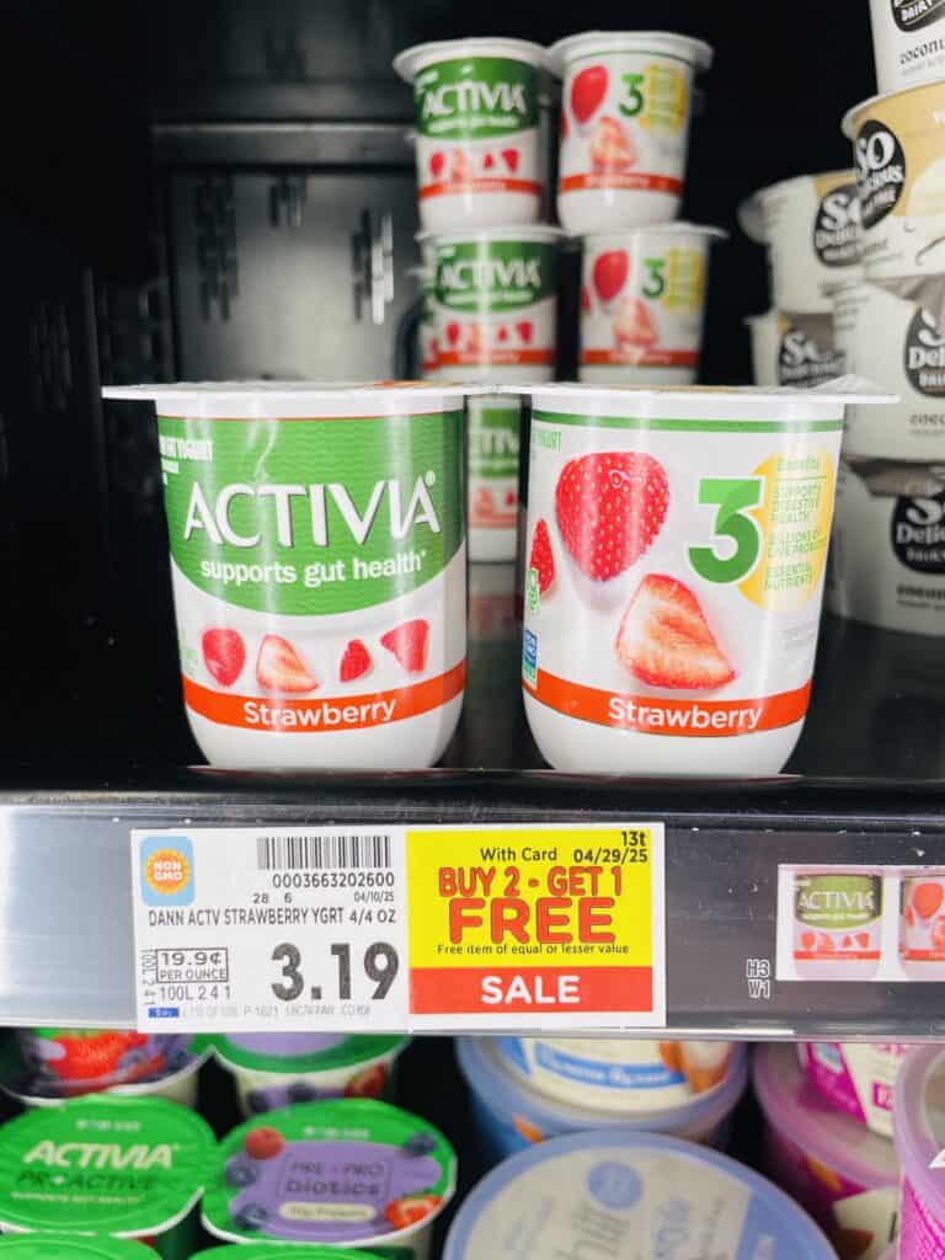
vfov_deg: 67.3
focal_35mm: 26
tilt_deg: -11.9
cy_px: 630
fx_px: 946
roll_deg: -0.2
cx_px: 472
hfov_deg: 53.1
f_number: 1.6
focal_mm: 4.2
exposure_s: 1/121
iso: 64
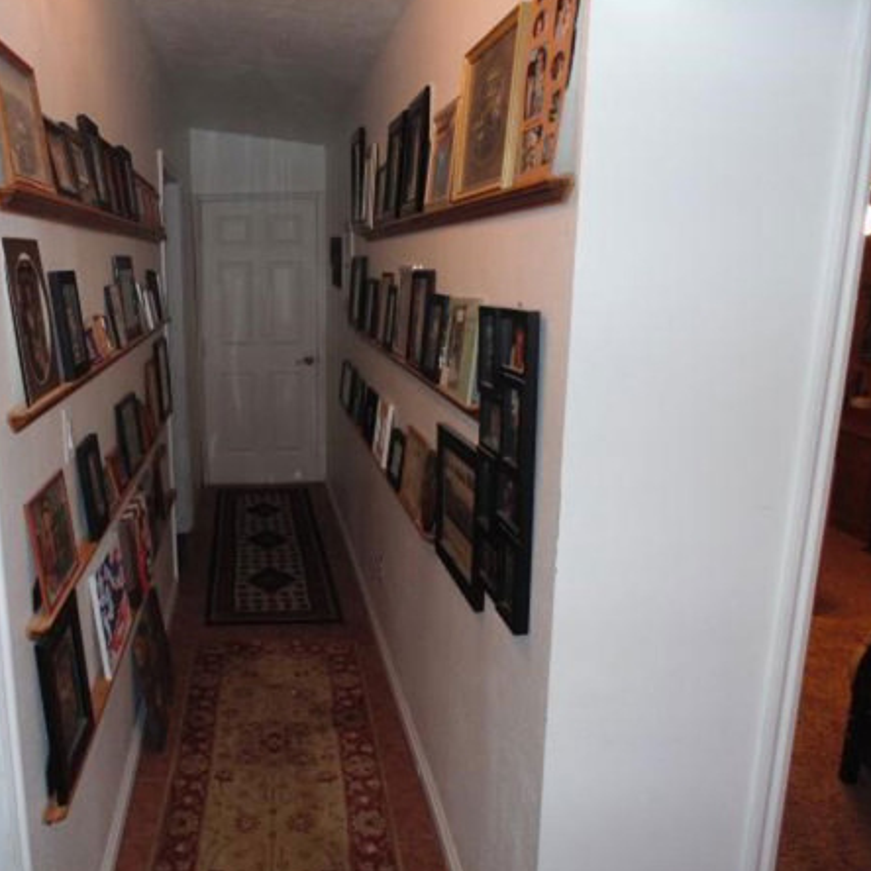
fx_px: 797
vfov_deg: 57.3
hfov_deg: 55.6
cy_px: 457
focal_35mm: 28
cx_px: 261
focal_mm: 4
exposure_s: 1/30
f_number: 3.1
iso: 200
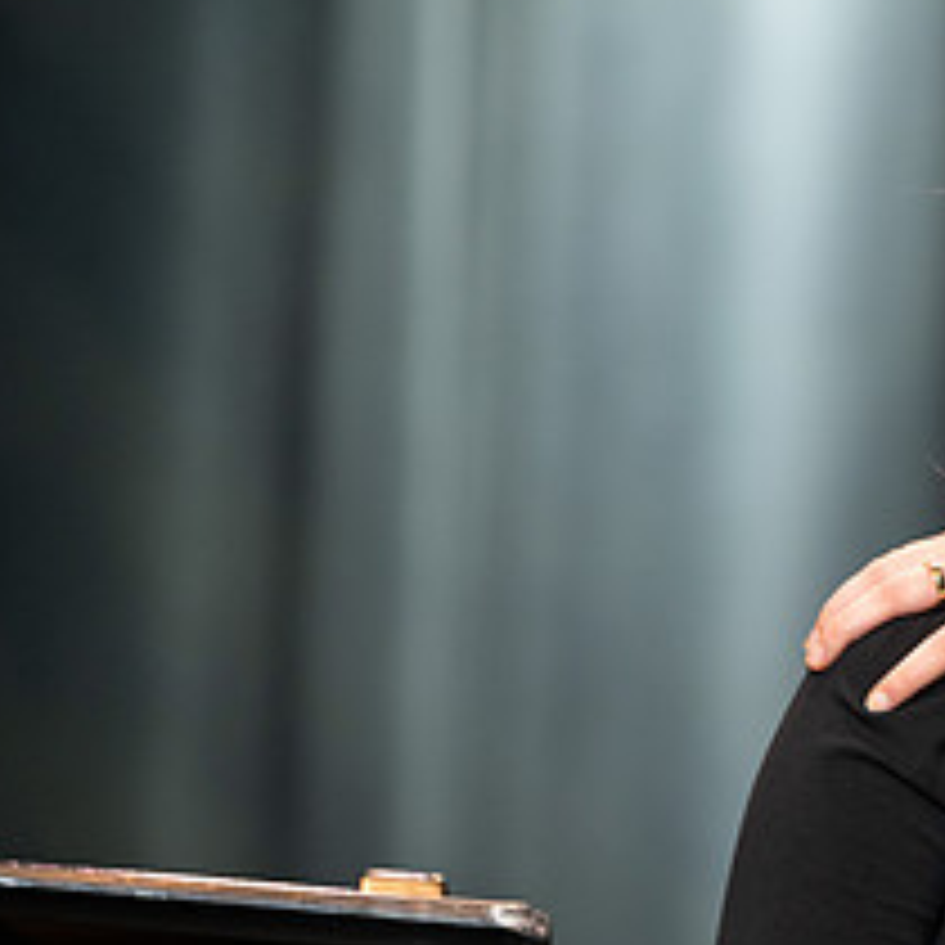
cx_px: 1215
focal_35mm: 442
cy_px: 392
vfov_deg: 4.0
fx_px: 13652
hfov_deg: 4.0
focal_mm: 170
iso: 1250
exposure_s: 1/200
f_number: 2.8
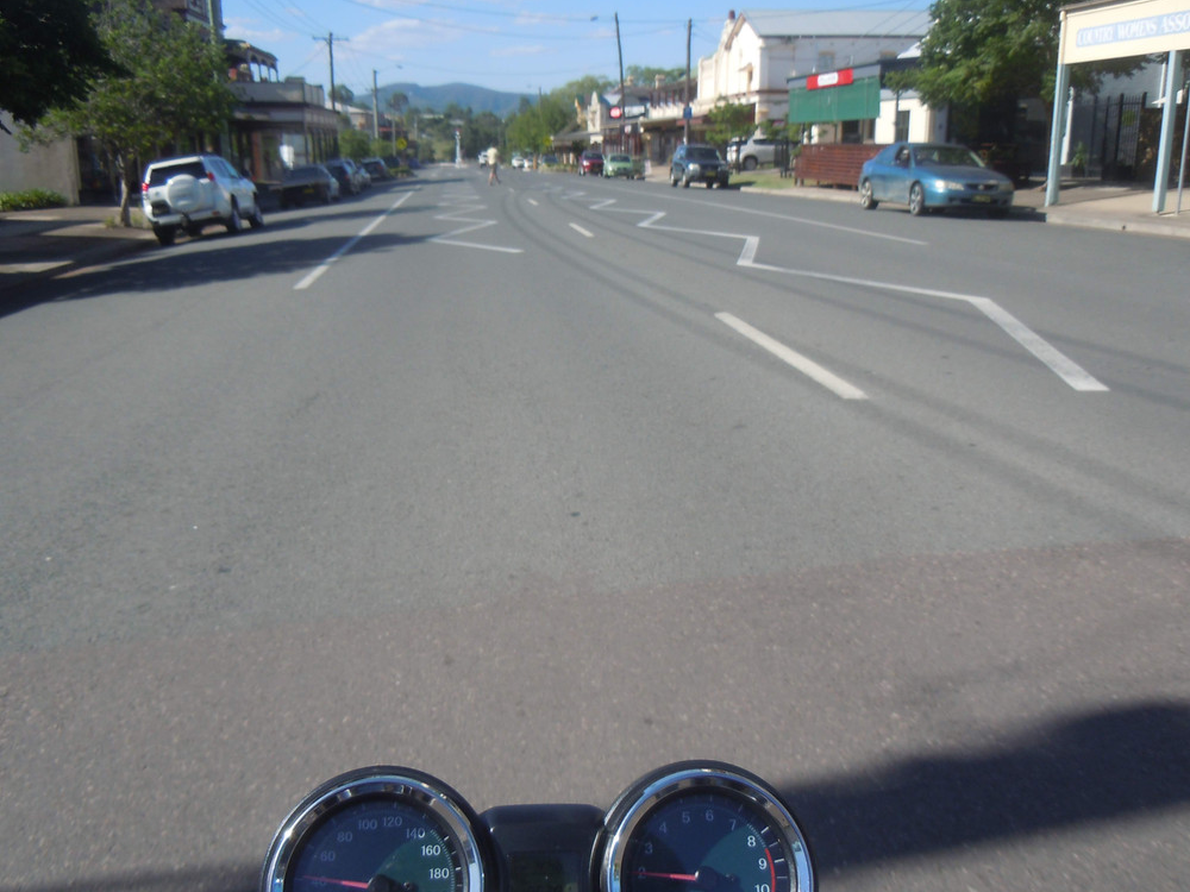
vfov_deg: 44.2
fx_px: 1100
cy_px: 454
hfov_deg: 56.8
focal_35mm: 32
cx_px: 559
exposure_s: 1/800
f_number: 3.5
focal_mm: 5.4
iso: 100
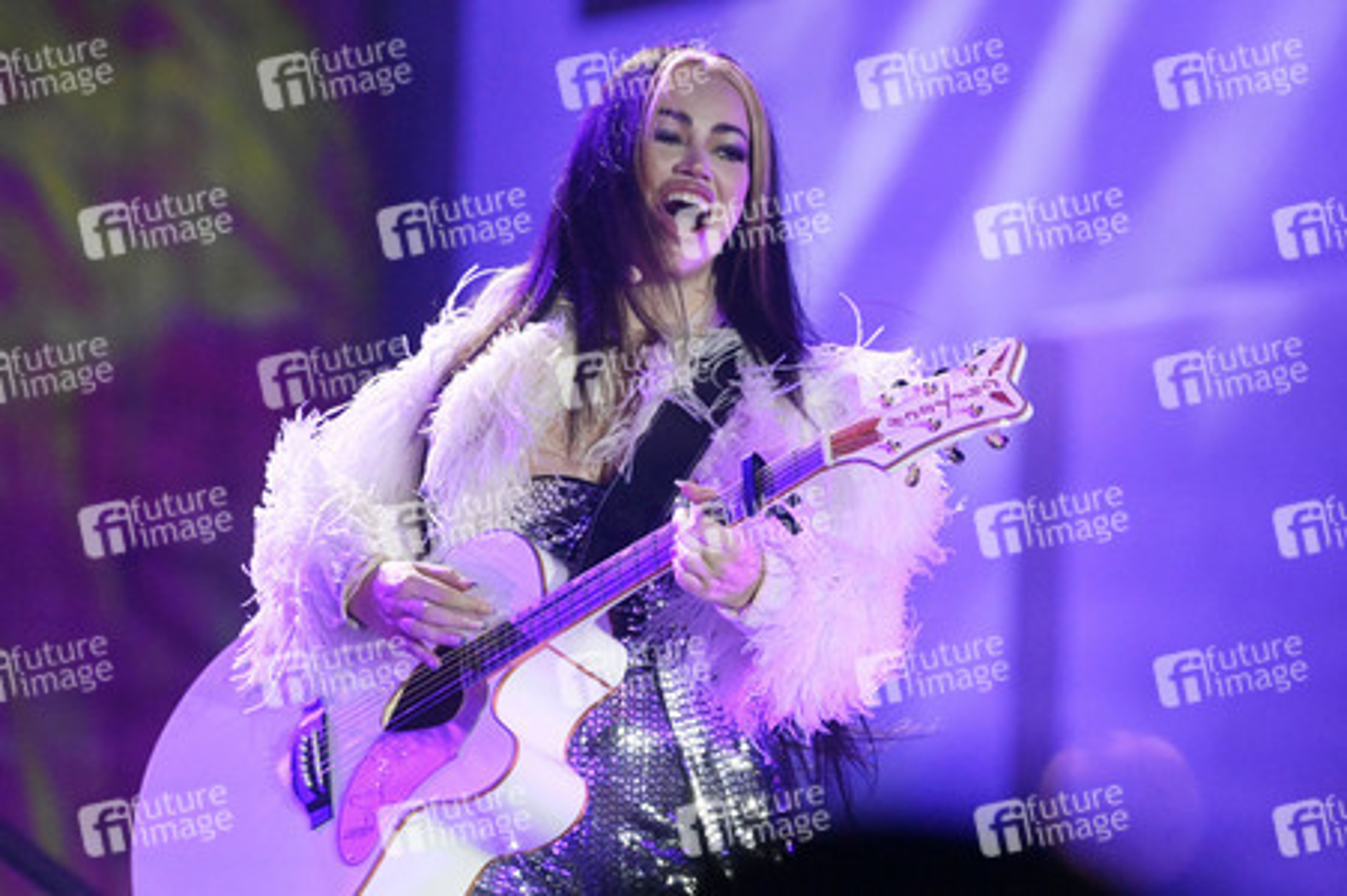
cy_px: 448
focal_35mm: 480
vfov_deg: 2.9
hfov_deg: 4.3
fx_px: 17946
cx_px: 674
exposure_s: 1/800
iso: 12800
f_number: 9
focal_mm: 480
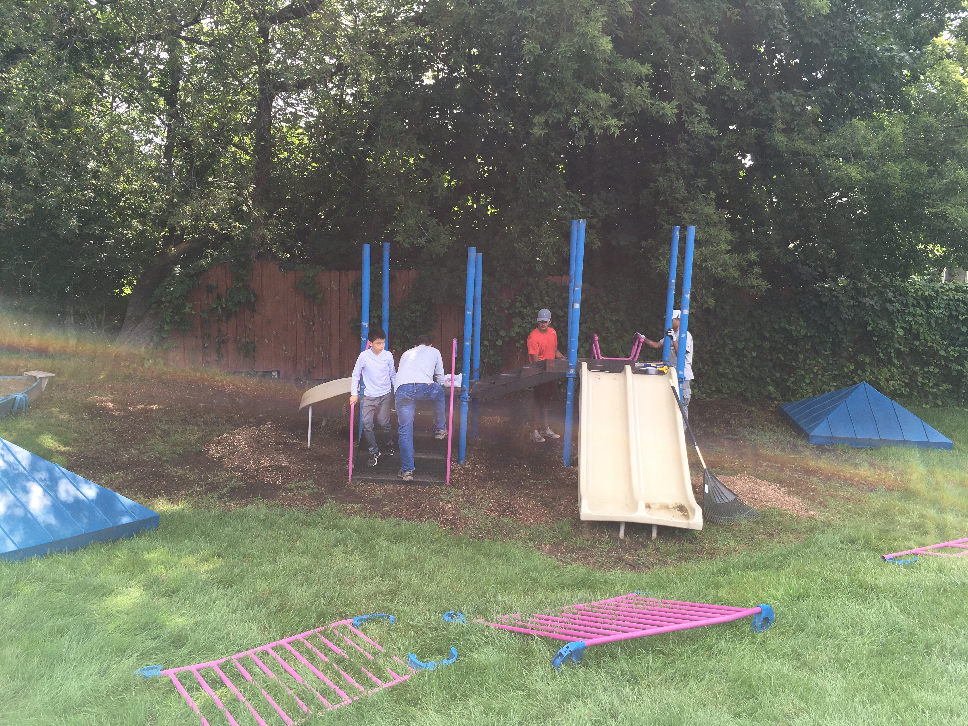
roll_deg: -0.7
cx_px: 484
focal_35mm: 29
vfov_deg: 48.2
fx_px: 811
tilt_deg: -10.2
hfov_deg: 61.7
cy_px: 363
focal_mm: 4.15
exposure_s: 1/496
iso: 25
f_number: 2.2
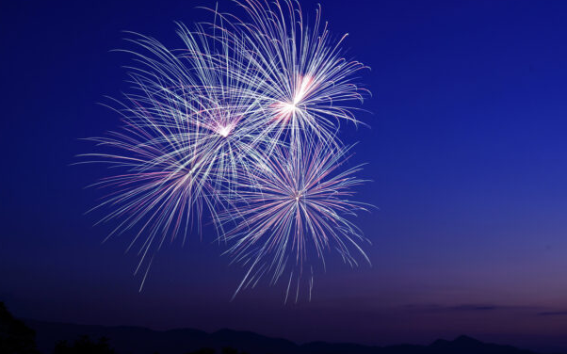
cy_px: 199
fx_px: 2070
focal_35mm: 134
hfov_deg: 15.6
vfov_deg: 9.8
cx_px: 326
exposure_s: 5
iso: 100
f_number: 11
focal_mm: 99
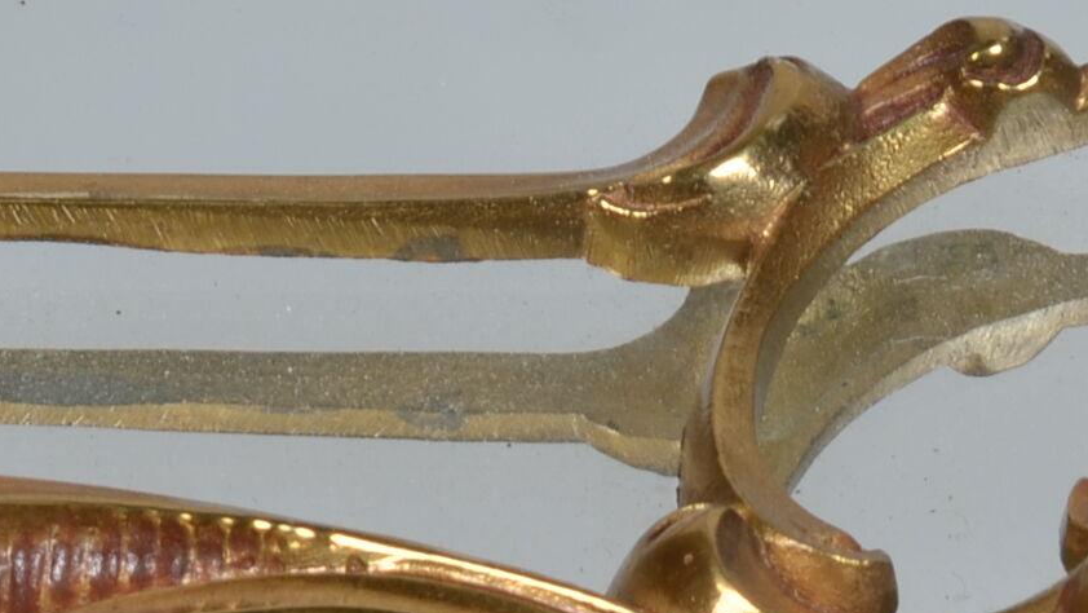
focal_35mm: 344
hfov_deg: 6.2
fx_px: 9926
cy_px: 766
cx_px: 1224
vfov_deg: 3.5
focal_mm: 50
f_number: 14
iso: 100
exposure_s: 1/125
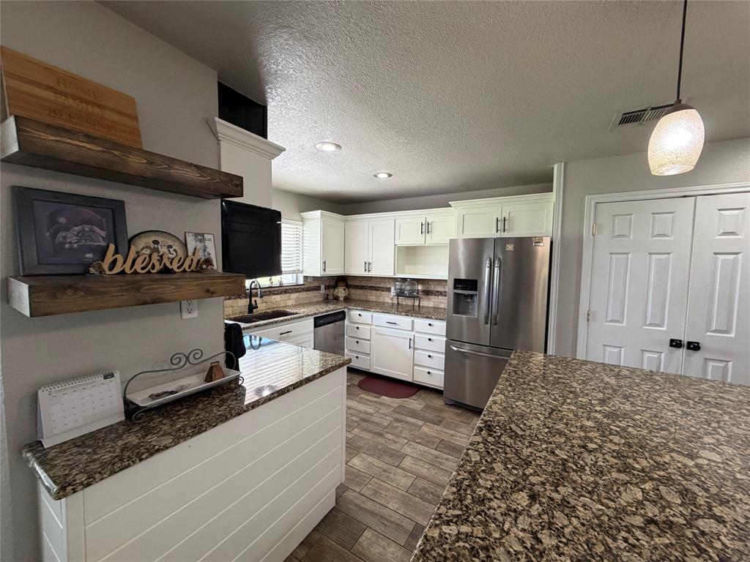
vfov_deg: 85.7
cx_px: 375
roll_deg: +0.7
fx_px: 303
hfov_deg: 102.1
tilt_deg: -2.3
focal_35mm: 14
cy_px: 281
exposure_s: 1/120
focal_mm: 2.22
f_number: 2.2
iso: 250
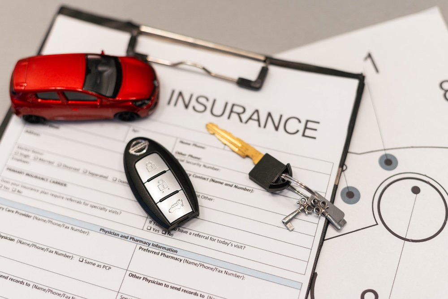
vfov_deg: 27.0
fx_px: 622
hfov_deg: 39.6
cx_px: 224
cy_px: 150
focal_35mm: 50
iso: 125
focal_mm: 50
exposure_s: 1/60
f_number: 2.5
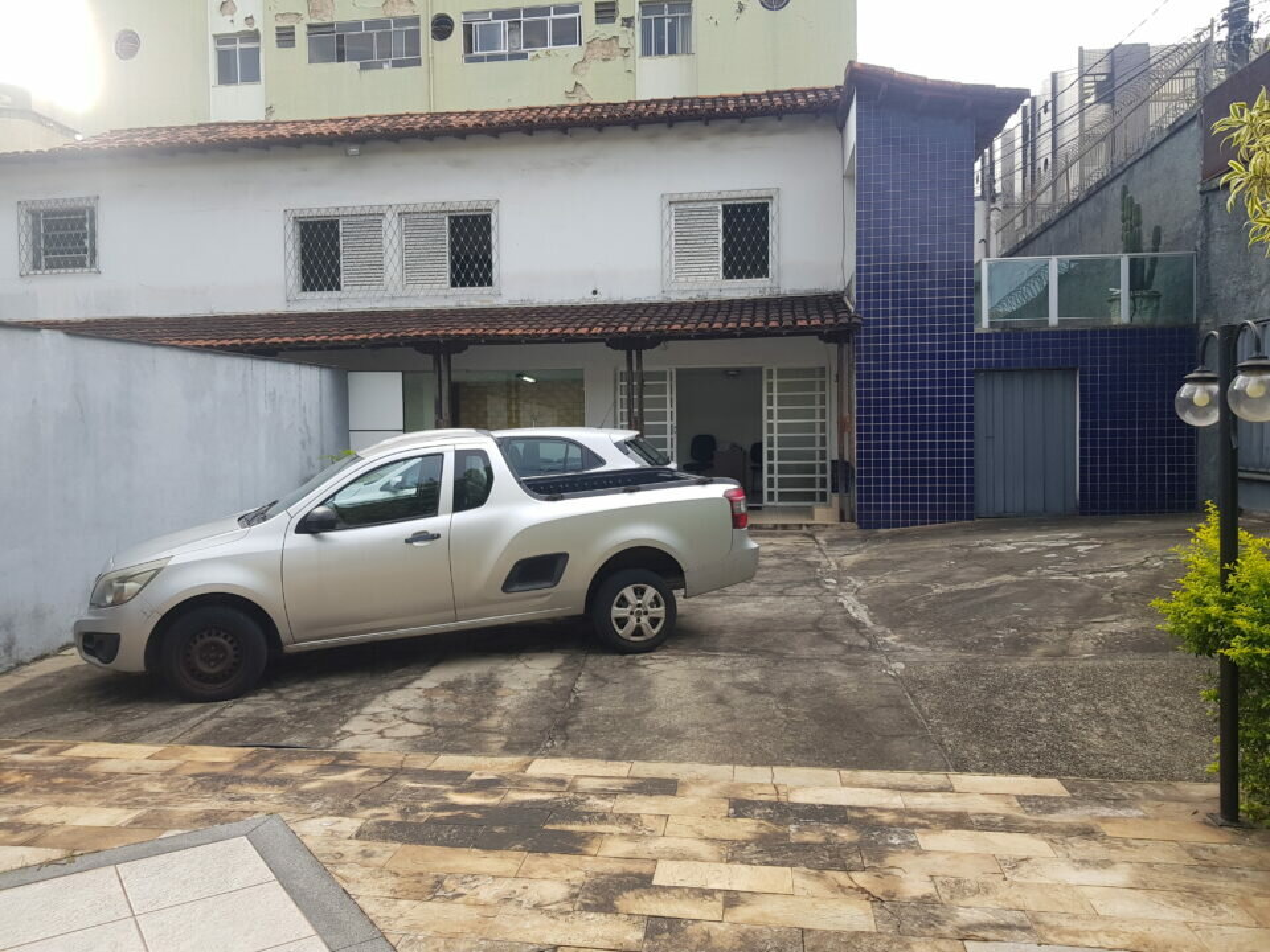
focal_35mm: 26
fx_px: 954
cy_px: 476
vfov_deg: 53.1
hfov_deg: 67.3
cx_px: 635
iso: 40
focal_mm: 4.2
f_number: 1.7
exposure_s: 1/146
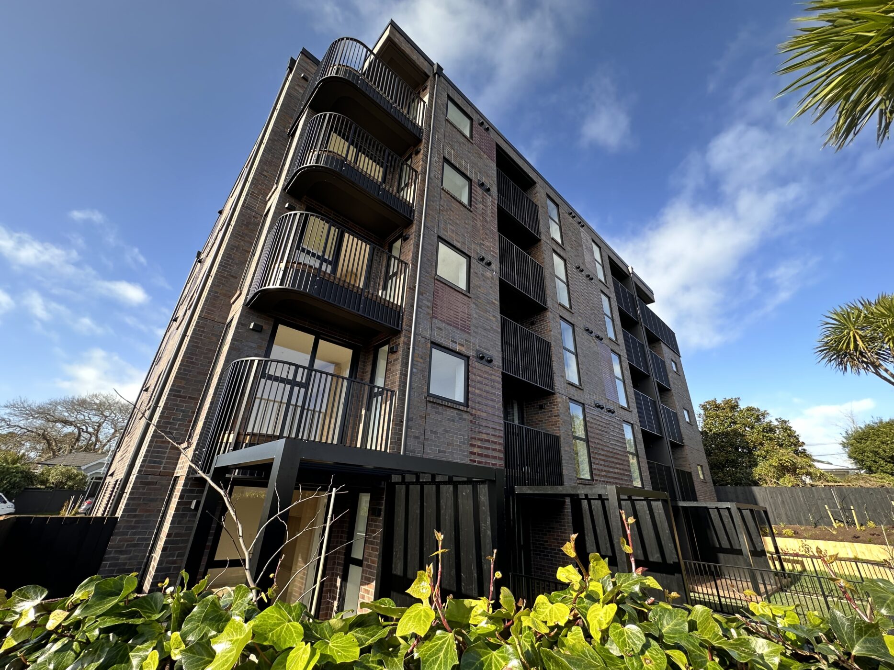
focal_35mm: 14
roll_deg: -2.6
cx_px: 447
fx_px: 362
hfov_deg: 102.1
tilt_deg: +24.4
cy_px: 335
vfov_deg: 85.7
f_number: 2.2
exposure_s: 1/266
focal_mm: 2.22
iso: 40
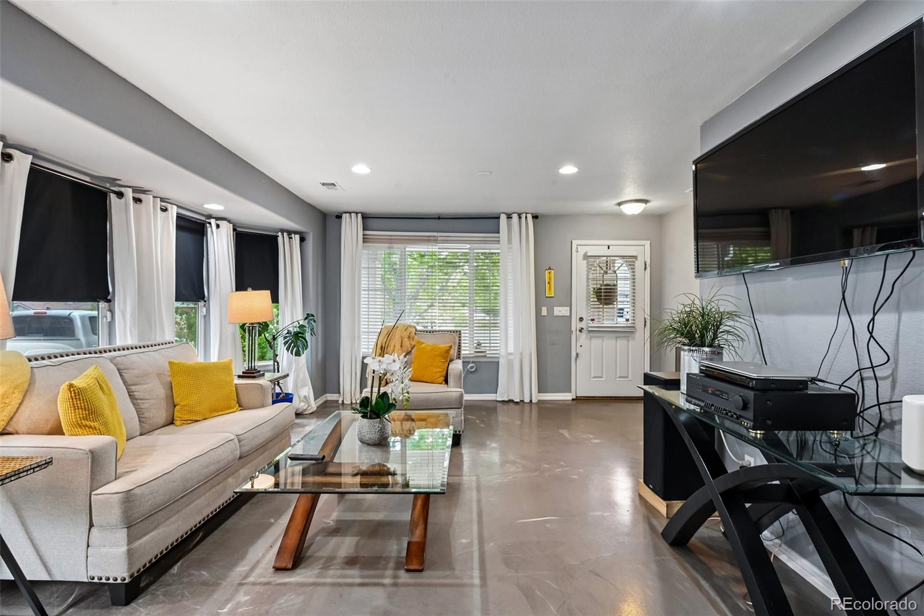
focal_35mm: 16
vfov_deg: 73.7
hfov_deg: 96.7
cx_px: 462
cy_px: 308
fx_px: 411
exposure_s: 1/6
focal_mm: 16
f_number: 10
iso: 400
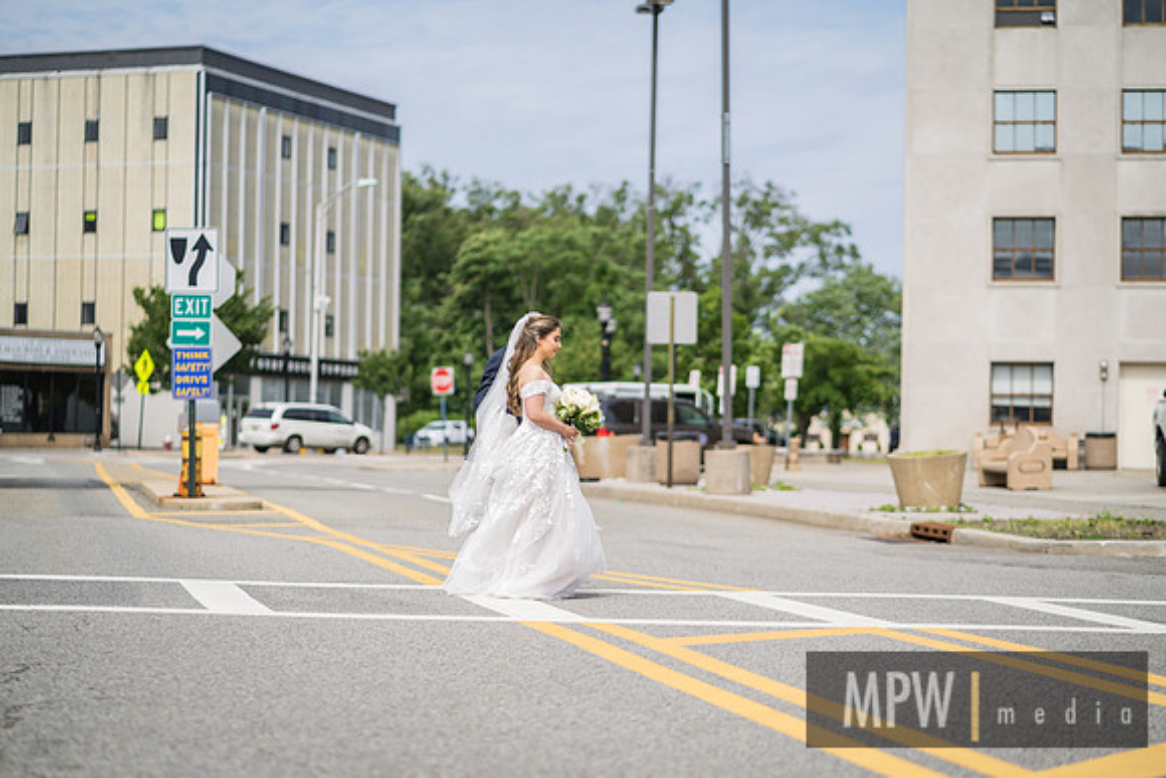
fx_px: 2843
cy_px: 389
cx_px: 583
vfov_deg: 15.6
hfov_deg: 23.2
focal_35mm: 88
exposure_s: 1/3200
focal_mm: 85
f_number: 2
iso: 100
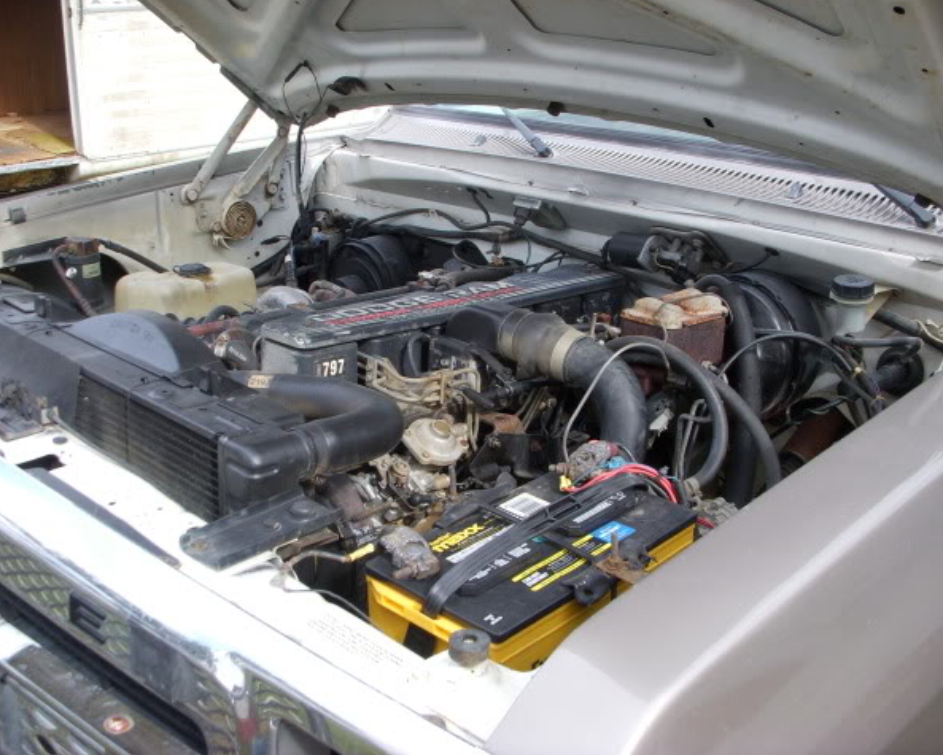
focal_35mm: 40
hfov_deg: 45.8
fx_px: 1117
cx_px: 460
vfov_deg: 37.4
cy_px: 375
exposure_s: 1/200
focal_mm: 6.3
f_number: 3.3
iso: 100
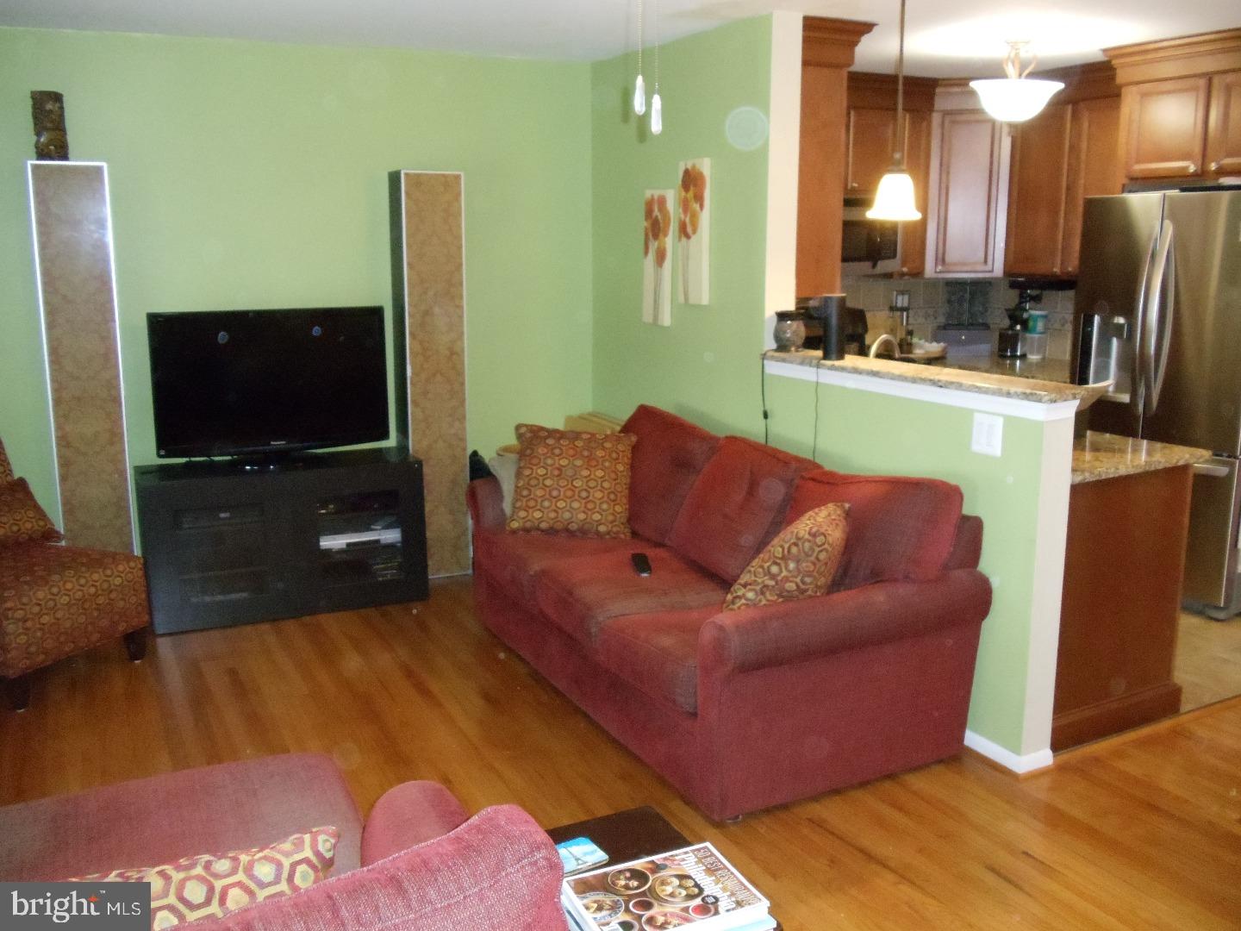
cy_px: 466
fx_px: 1577
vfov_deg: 32.9
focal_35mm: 44
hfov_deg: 42.9
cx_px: 620
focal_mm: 6
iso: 800
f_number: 3.5
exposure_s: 1/30
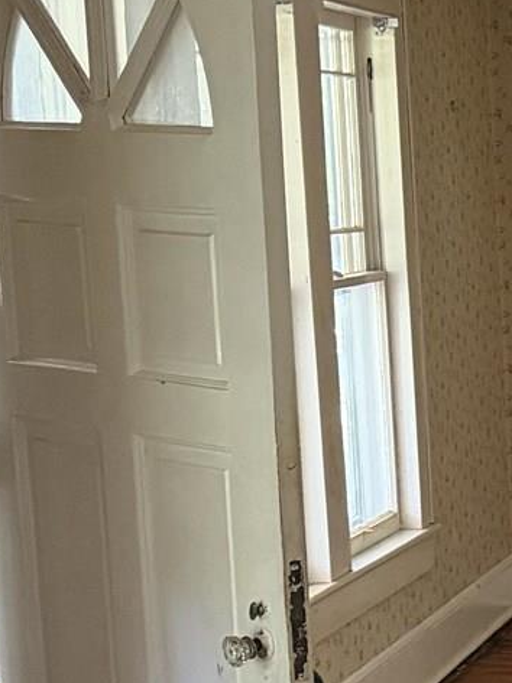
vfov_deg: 16.4
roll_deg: -1.3
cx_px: 1186
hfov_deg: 10.9
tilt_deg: -15.2
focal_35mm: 117
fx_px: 2311
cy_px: 722
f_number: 1.78
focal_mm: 6.76
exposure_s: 1/60
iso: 320
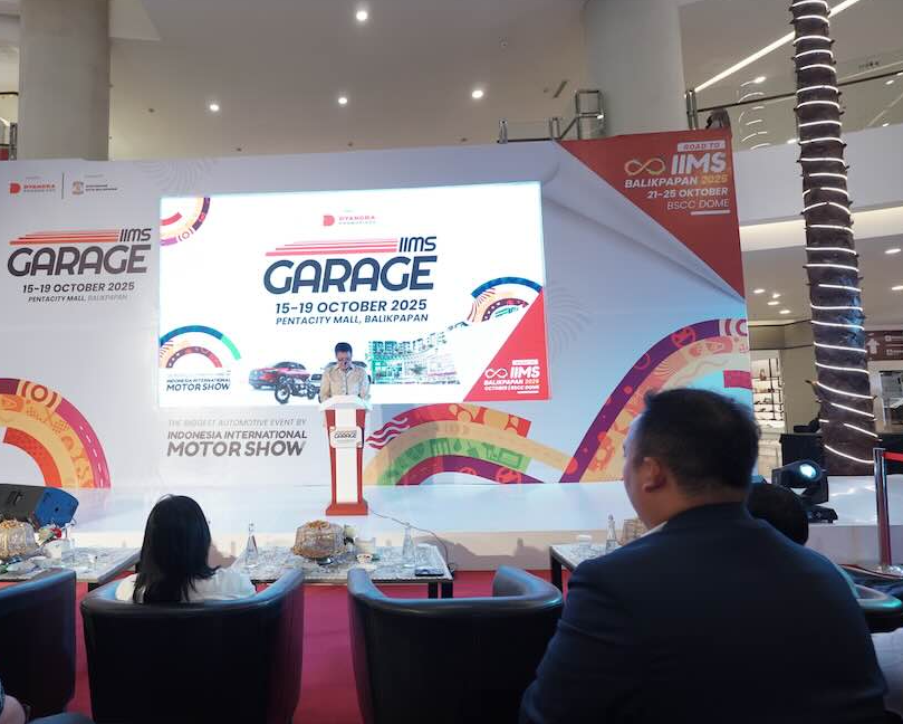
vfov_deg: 69.2
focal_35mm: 20
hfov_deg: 80.2
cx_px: 347
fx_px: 524
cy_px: 374
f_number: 3.2
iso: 400
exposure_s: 1/100
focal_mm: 11
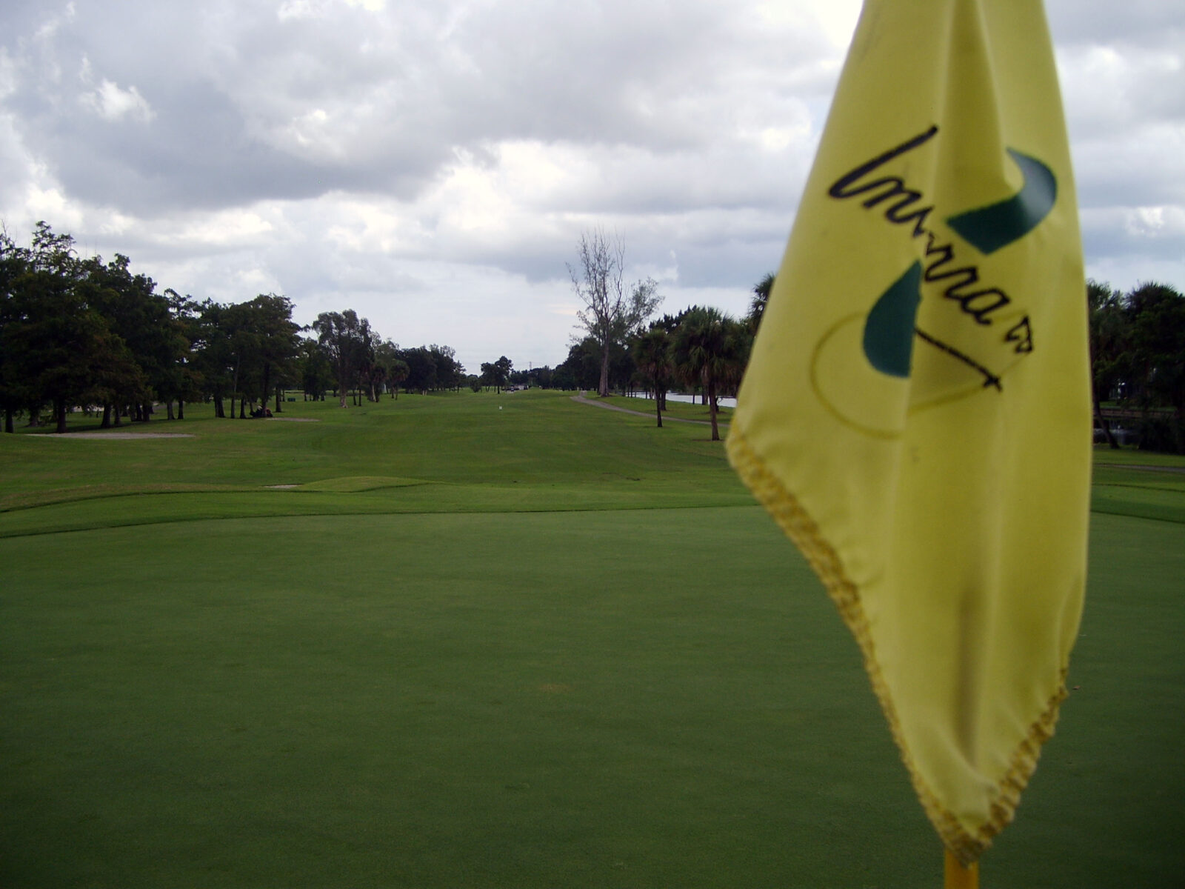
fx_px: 1198
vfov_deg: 40.7
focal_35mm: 35
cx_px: 592
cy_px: 444
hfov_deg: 52.6
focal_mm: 5.8
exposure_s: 1/180
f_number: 7.1
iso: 50
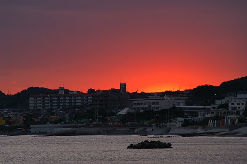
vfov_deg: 3.7
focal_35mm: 375
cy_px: 82
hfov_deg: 5.5
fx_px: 2570
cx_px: 124
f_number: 8
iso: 400
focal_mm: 250
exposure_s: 1/20
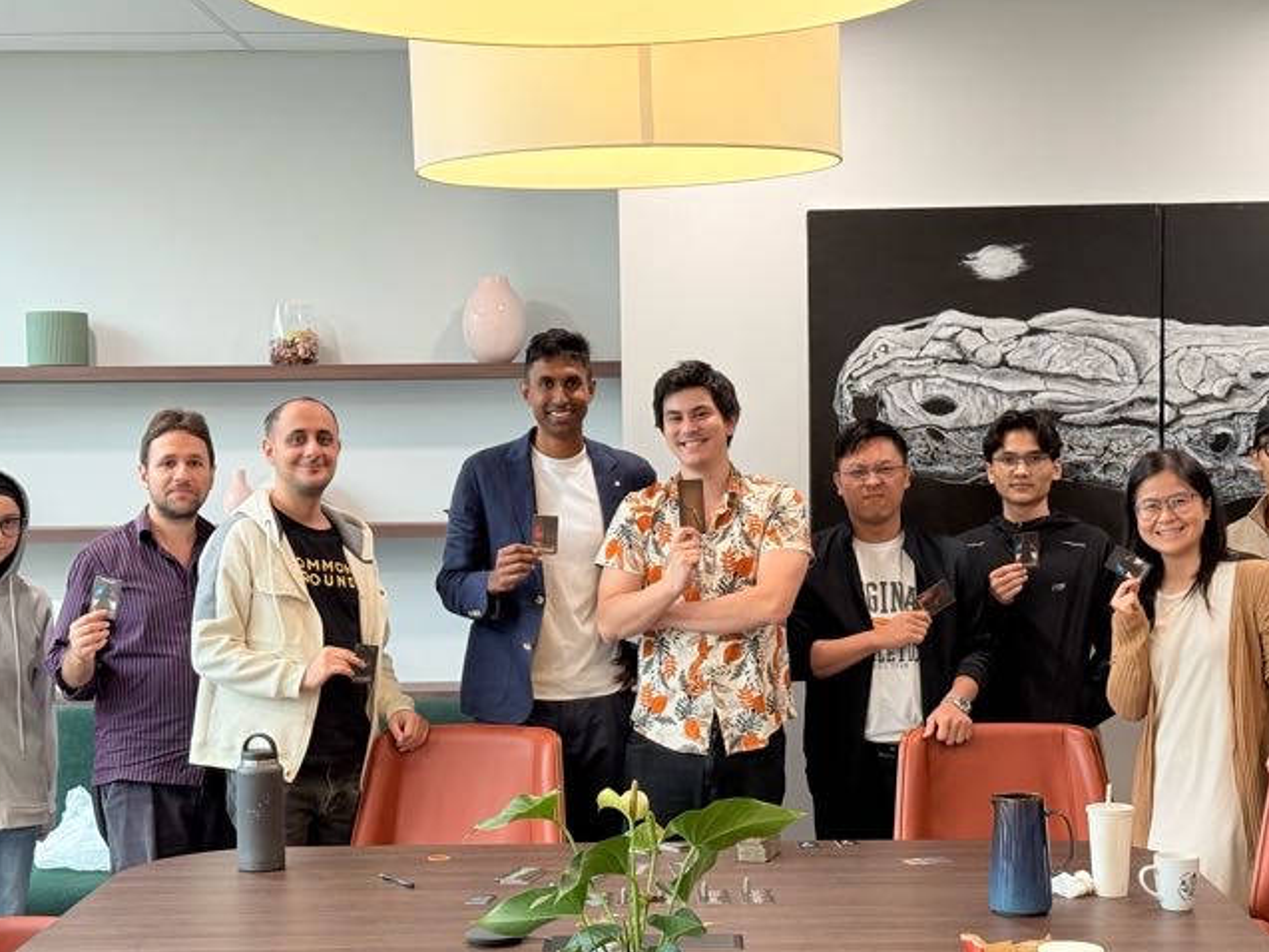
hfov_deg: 30.7
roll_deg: +1.0
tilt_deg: -3.6
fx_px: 2310
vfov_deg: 23.3
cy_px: 573
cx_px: 673
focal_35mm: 63
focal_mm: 6.76
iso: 125
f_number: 1.78
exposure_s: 1/100
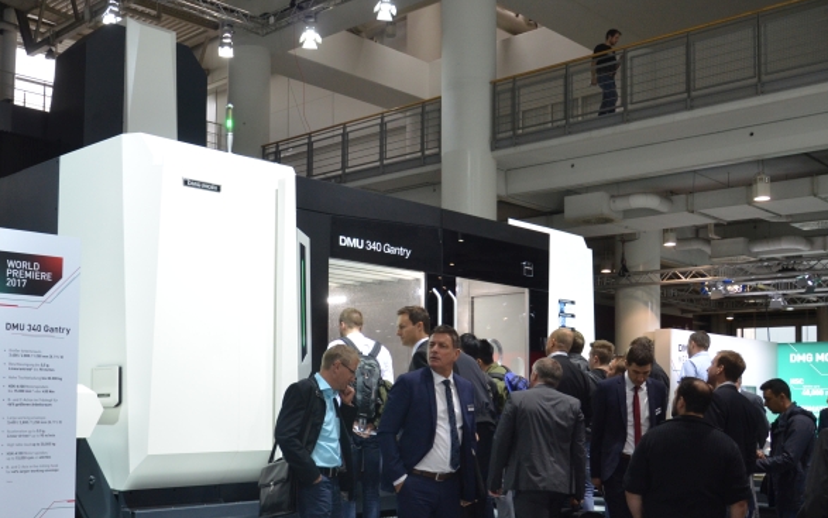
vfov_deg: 29.1
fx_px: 986
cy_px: 360
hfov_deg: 45.2
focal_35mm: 44
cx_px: 316
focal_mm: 21
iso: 800
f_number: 5
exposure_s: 1/100
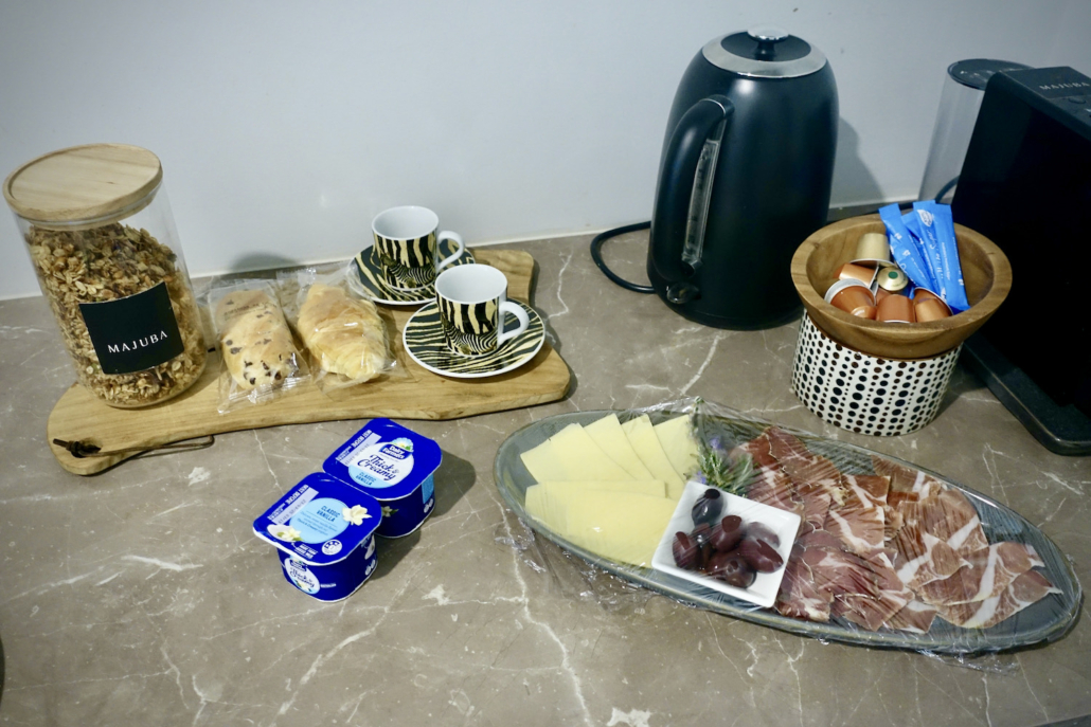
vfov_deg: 42.3
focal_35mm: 31
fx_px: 940
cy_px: 364
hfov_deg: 60.3
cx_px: 546
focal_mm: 11.33
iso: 800
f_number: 2.5
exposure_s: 1/30
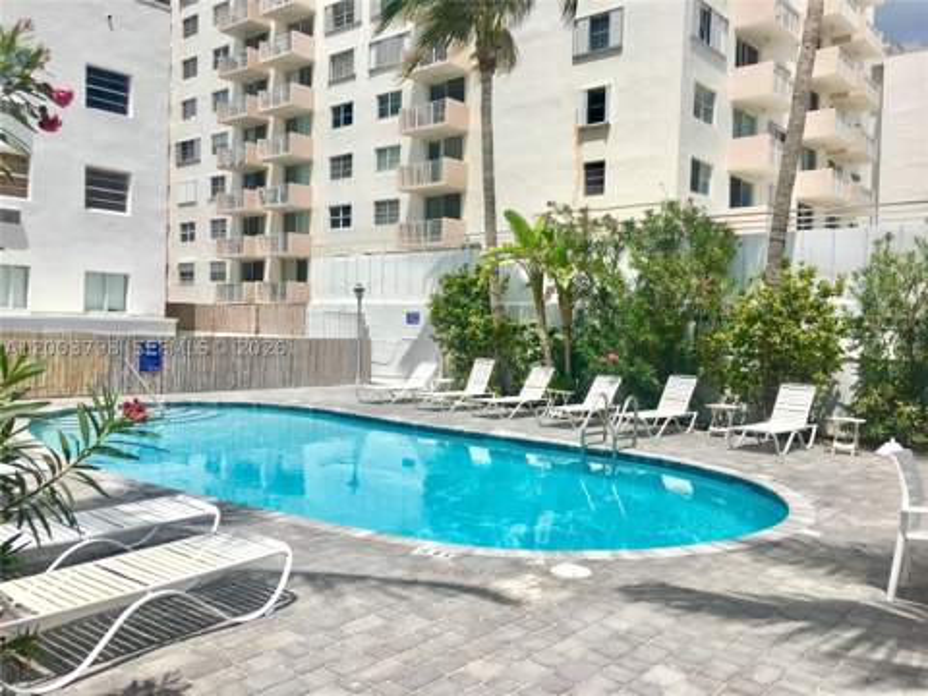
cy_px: 348
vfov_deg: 48.2
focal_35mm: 29
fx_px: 777
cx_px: 464
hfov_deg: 61.7
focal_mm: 4.15
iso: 25
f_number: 2.2
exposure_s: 1/3497
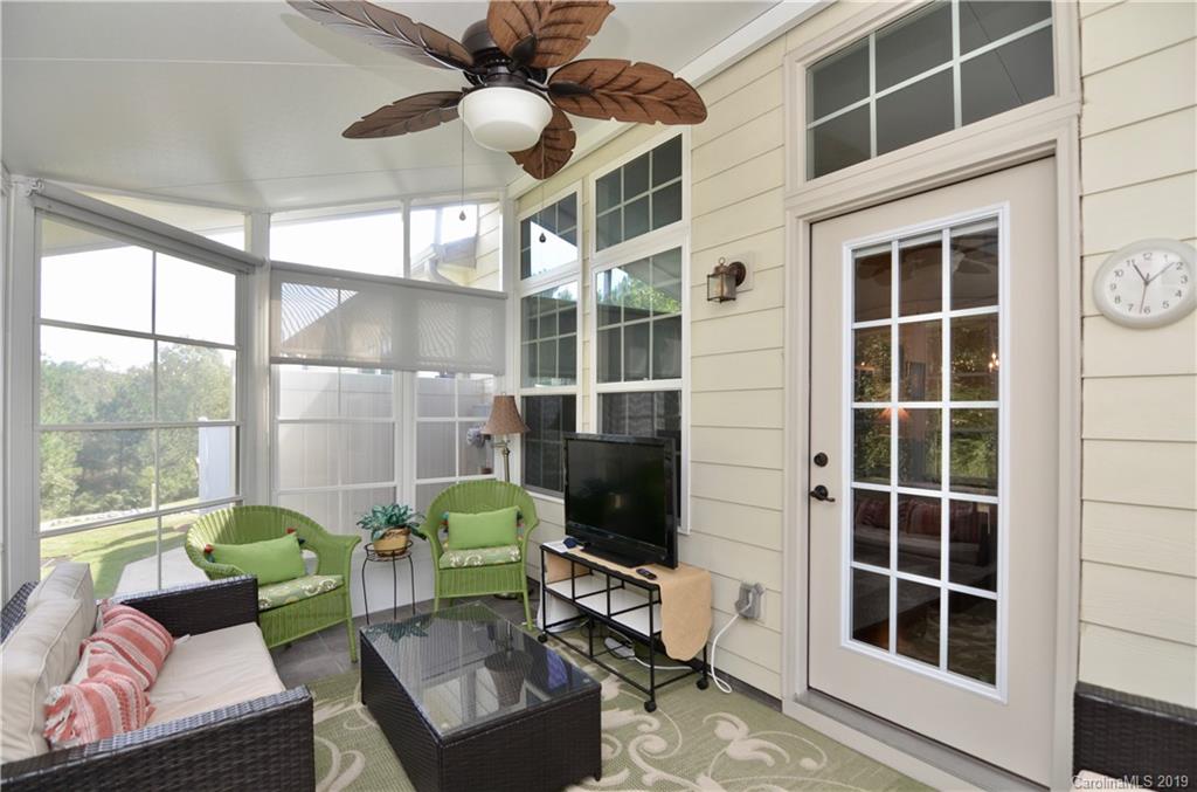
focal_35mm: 16
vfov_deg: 71.7
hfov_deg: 95.1
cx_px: 598
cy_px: 396
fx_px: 547
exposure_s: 1/60
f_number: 4
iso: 220
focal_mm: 11
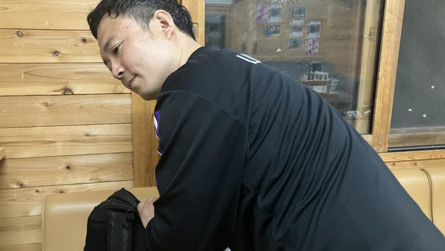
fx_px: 366
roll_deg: -2.0
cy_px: 124
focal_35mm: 31
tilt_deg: -15.7
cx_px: 225
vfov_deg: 37.8
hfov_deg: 62.6
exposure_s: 1/60
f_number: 1.8
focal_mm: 3.99
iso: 160
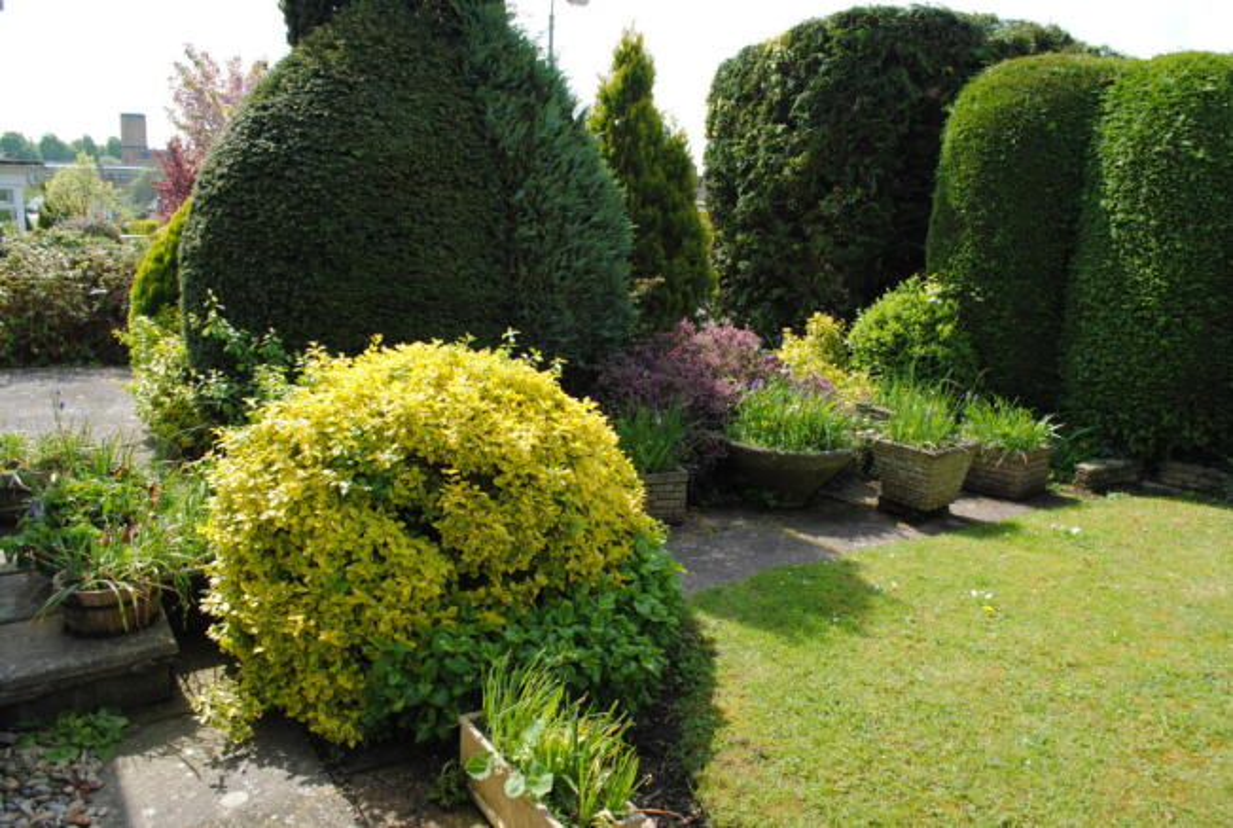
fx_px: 927
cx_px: 616
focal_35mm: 27
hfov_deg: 67.3
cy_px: 414
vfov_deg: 48.1
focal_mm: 18
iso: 100
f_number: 6.3
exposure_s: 1/160
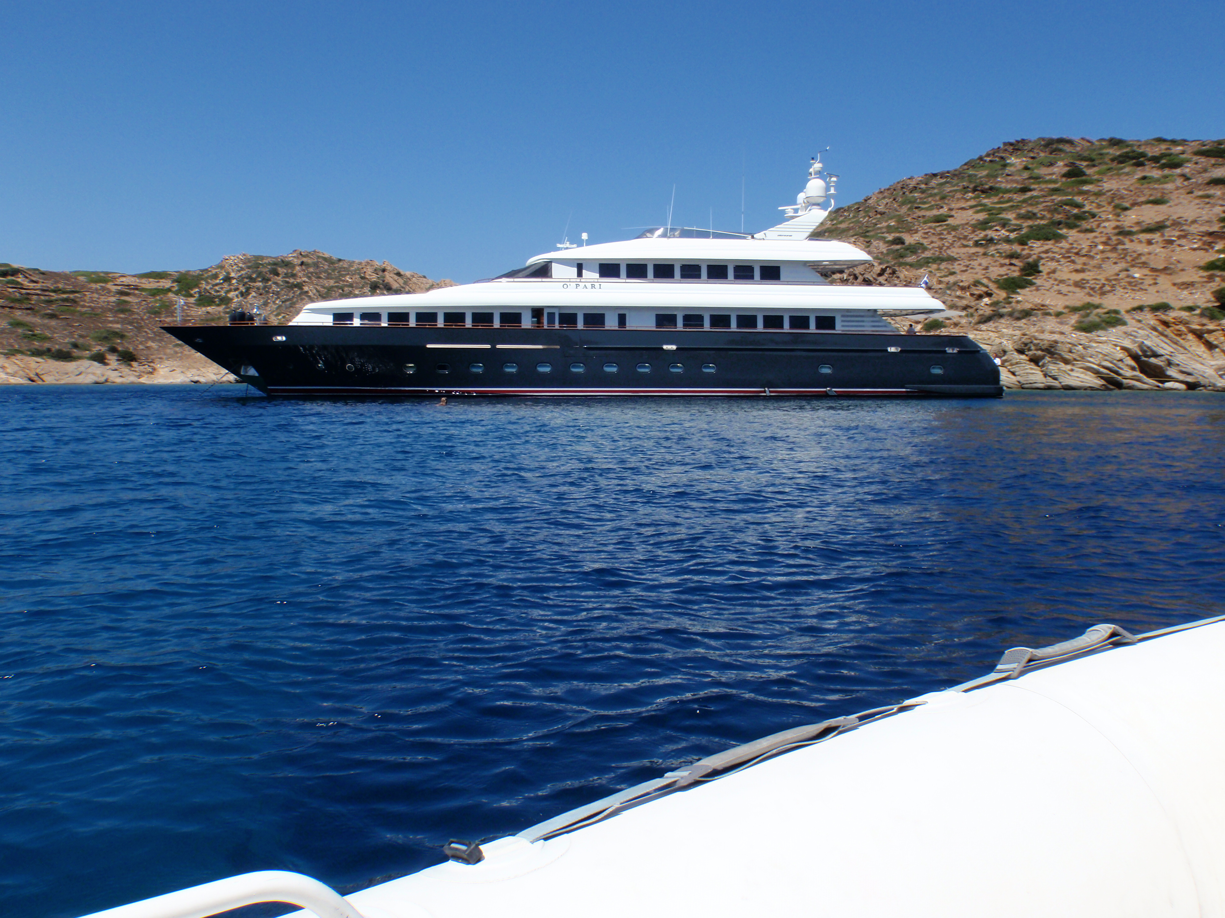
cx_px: 612
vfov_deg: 49.7
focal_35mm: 28
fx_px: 991
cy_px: 459
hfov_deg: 63.4
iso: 64
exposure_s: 1/400
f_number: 5
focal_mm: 5
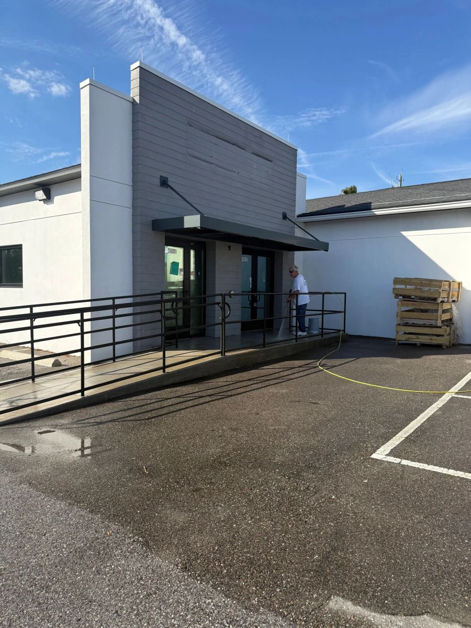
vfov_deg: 71.6
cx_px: 236
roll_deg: -1.2
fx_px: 435
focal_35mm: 24
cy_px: 314
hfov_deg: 56.8
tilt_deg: -3.8
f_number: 1.78
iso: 100
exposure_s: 1/4167
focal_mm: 6.76
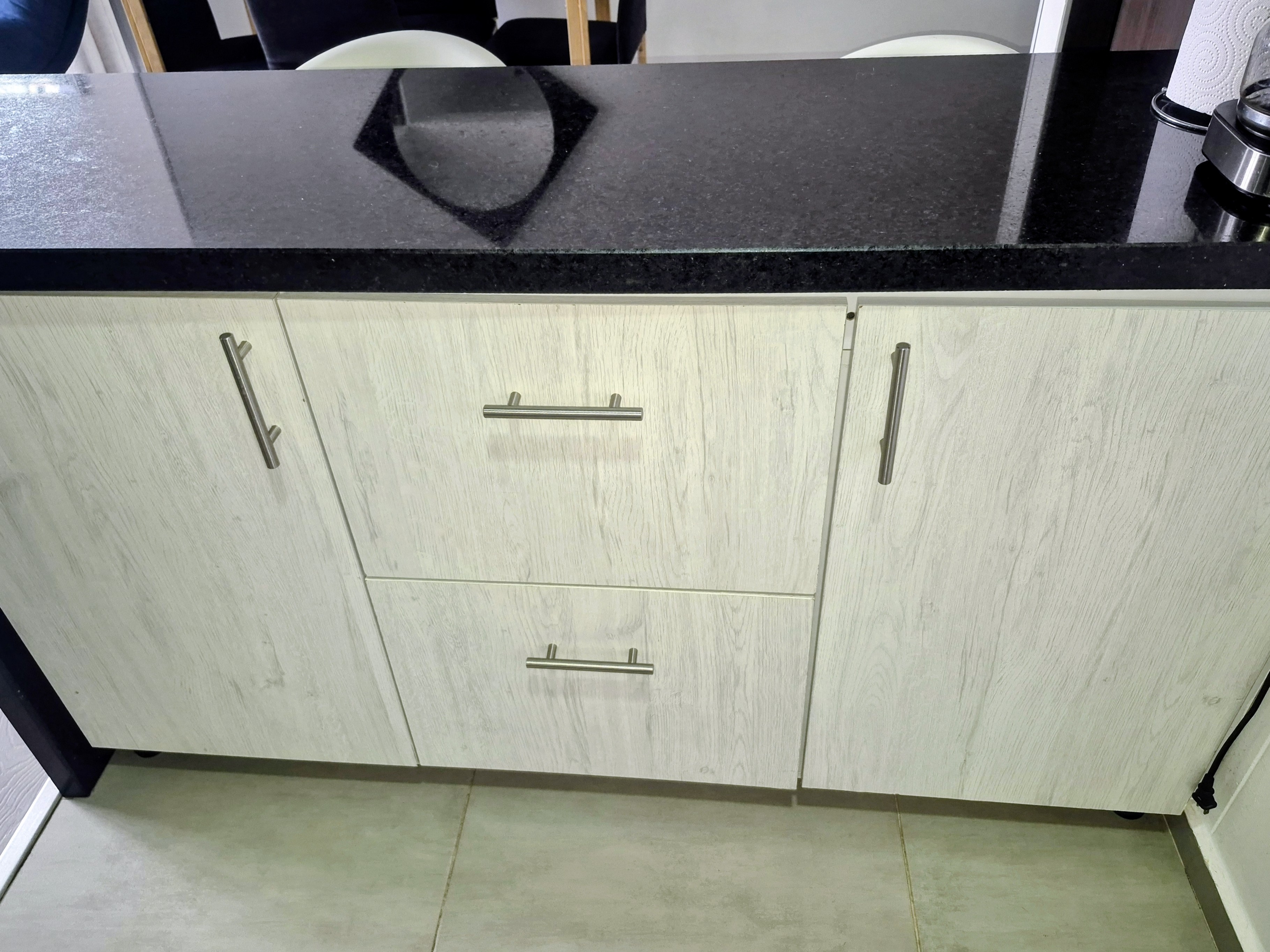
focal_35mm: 23
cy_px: 476
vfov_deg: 58.9
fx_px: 844
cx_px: 635
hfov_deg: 73.9
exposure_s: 1/46
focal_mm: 5.4
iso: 100
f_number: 1.8
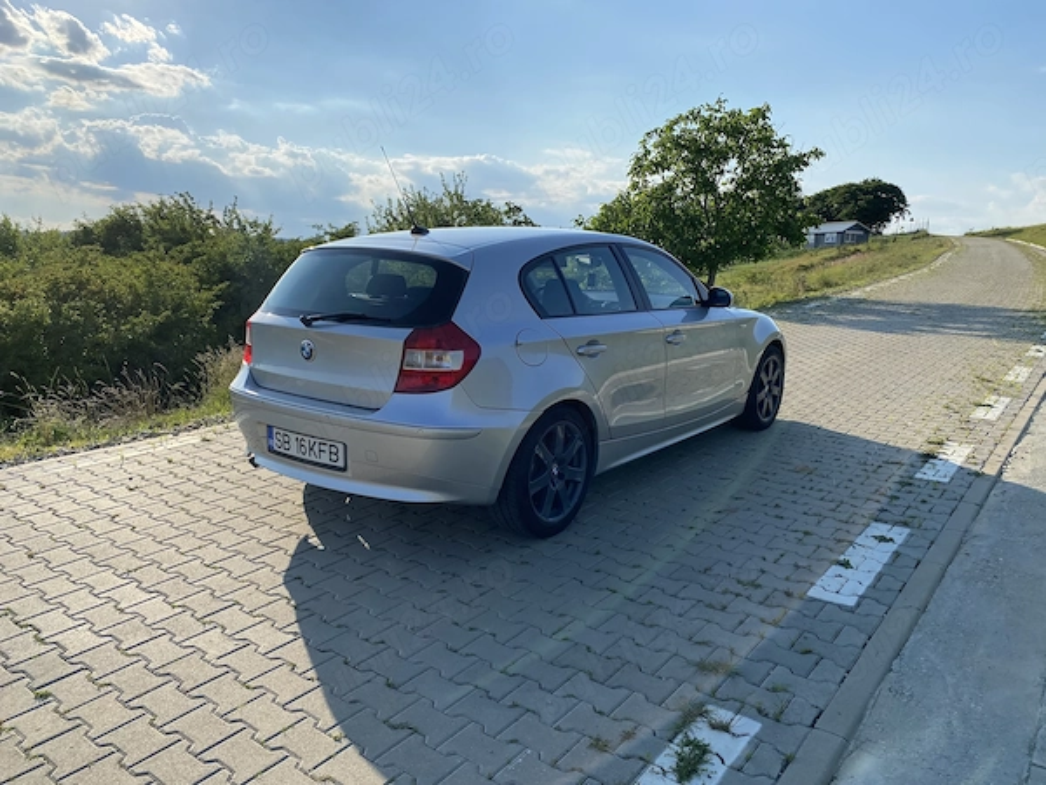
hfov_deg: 67.3
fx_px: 786
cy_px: 392
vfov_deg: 53.1
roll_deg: -1.8
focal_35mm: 26
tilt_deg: -7.1
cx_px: 523
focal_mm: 4.25
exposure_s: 1/4115
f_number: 1.8
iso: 32
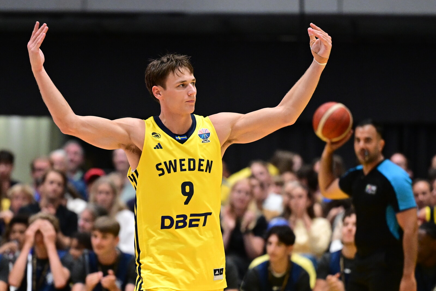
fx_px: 2422
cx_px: 218
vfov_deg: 6.9
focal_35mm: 200
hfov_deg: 10.3
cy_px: 146
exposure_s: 1/800
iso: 3200
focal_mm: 200
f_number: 2.8
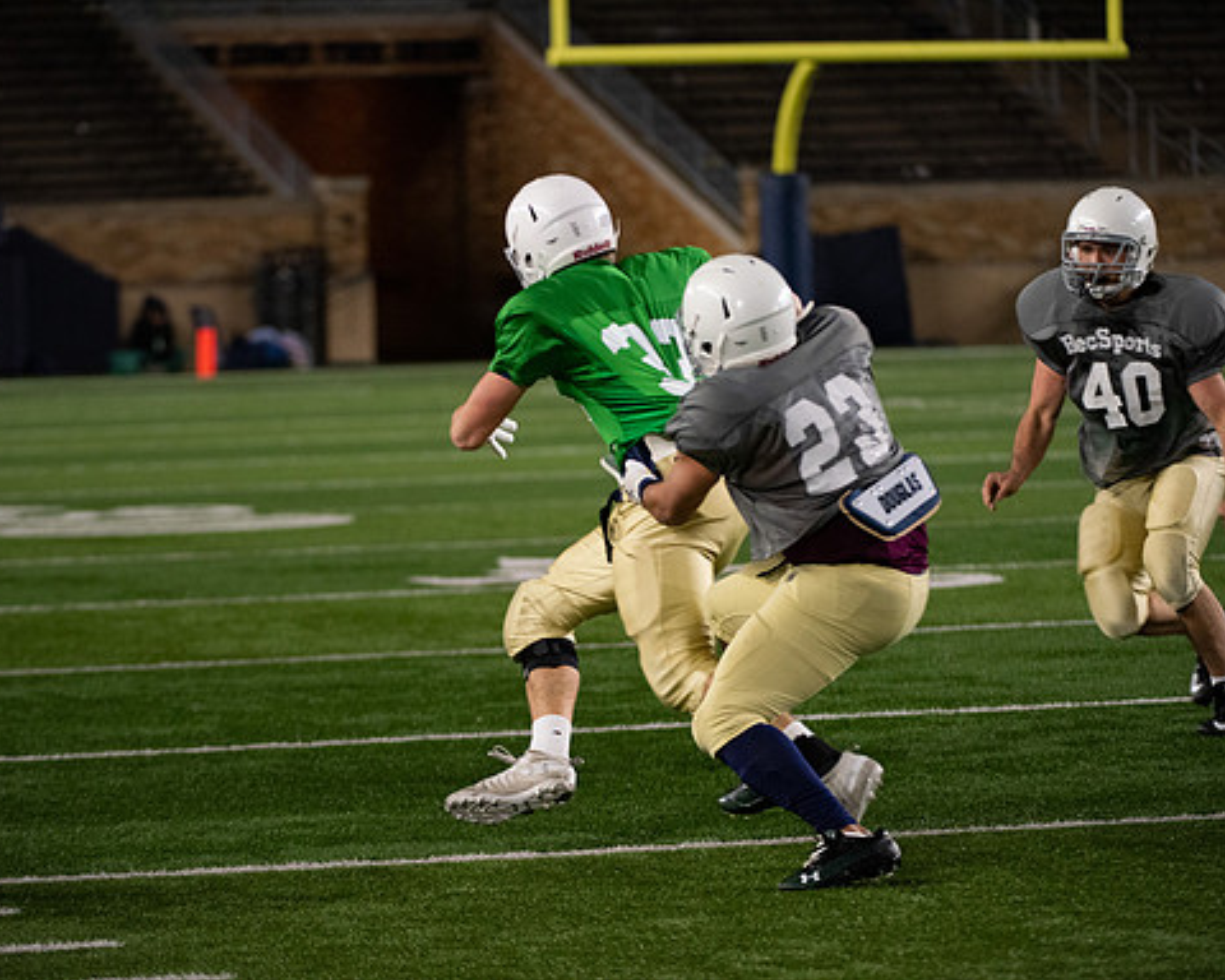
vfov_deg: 6.8
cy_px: 491
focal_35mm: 227
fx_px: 8230
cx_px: 579
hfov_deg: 8.5
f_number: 4
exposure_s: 1/500
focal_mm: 200
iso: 3600
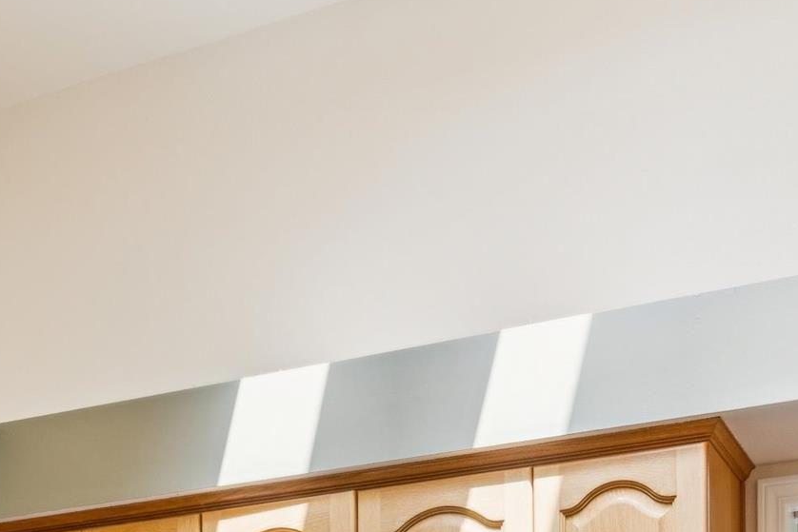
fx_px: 1292
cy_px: 884
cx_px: 428
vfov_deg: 19.1
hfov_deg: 34.3
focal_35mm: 58
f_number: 13
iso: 400
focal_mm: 15.9
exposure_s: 1/20
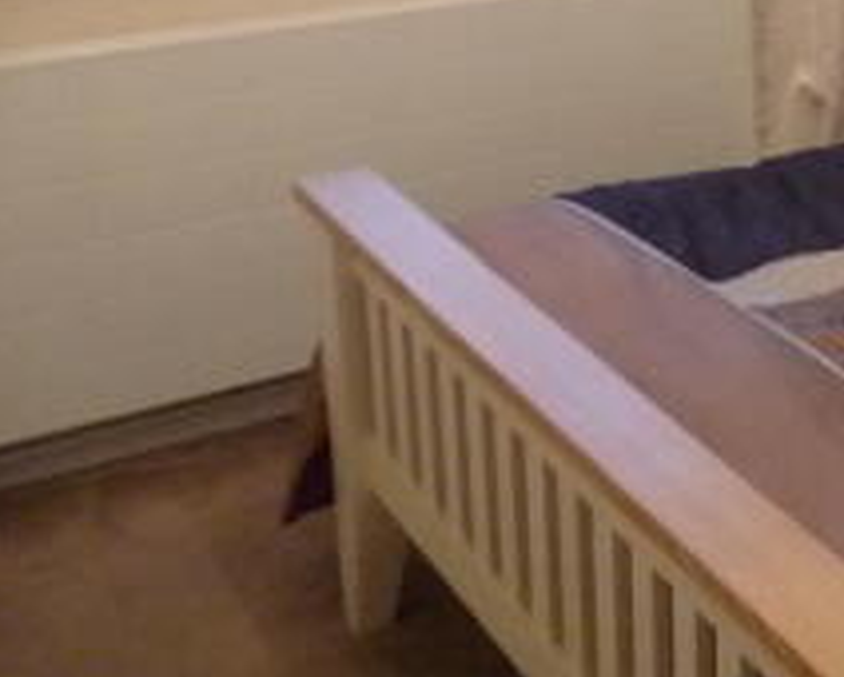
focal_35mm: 67
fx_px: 1675
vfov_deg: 22.2
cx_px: 926
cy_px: 54
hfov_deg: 26.1
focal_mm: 4.4
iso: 400
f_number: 2.8
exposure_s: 1/20
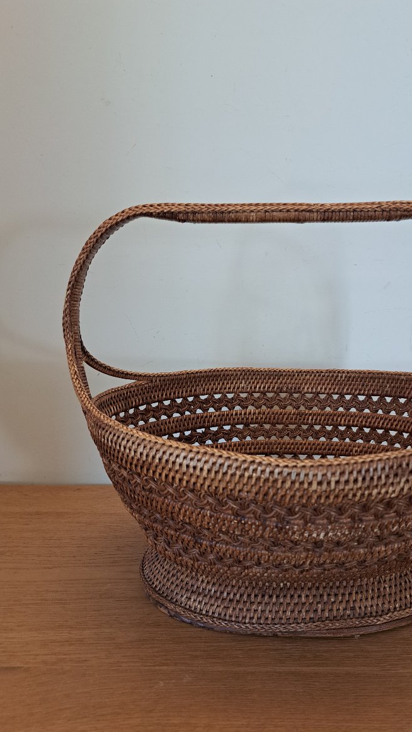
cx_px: 272
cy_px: 364
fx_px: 524
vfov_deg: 69.9
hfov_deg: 42.4
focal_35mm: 27
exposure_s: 1/50
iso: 160
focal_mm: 5.23
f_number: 1.8
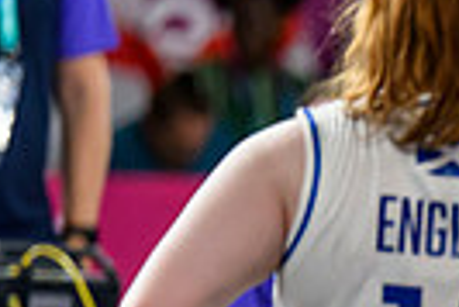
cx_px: 973
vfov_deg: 1.6
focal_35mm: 873
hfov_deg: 2.3
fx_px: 11143
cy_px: 423
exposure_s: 1/1600
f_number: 3.2
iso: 2500
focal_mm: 200
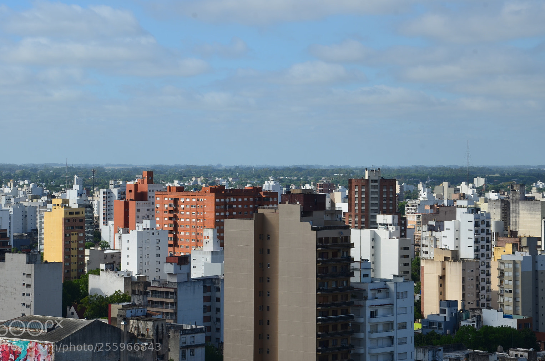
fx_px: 1662
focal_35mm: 110
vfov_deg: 12.4
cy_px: 186
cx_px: 260
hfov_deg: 18.6
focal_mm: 70
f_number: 13
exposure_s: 1/200
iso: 100
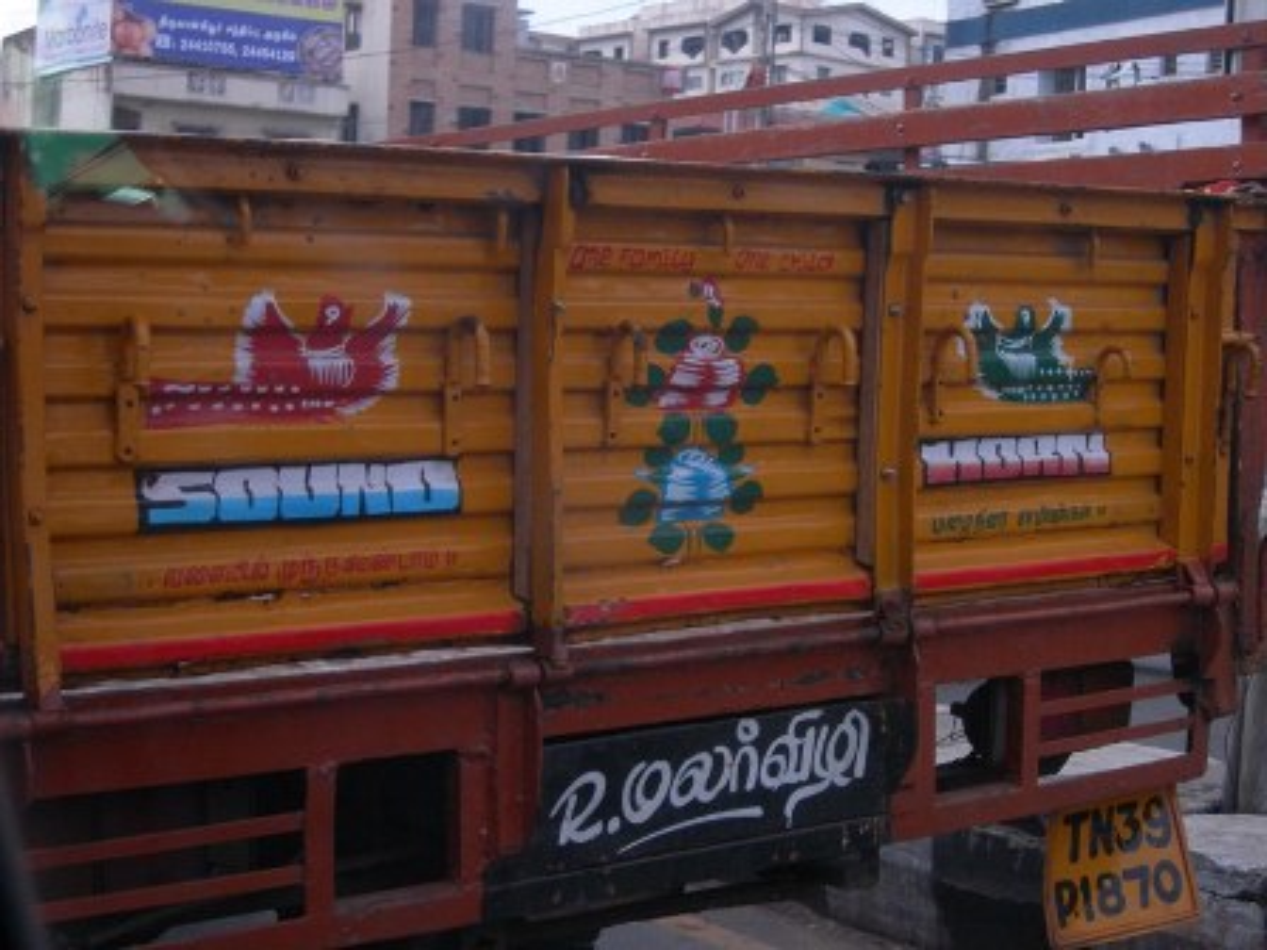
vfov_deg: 24.0
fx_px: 2233
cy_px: 475
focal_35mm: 61
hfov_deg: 31.7
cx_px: 634
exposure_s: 1/60
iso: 200
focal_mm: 12.7
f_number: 3.5
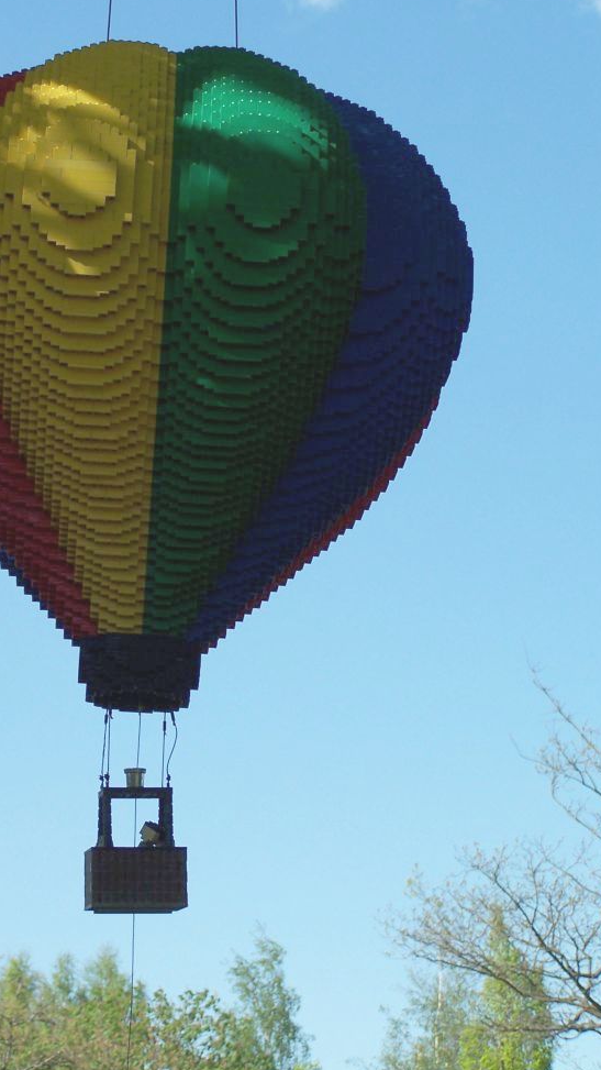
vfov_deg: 22.7
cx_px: 191
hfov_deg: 12.8
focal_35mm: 94
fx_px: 2664
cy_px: 511
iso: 80
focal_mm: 13.7
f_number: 3.2
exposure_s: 1/1000
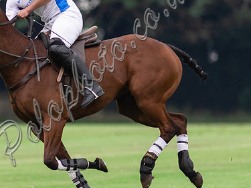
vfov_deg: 1.3
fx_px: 8611
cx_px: -41
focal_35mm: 1188
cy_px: 95
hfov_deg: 1.7
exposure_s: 1/1250
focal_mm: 300
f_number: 3.2
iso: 500
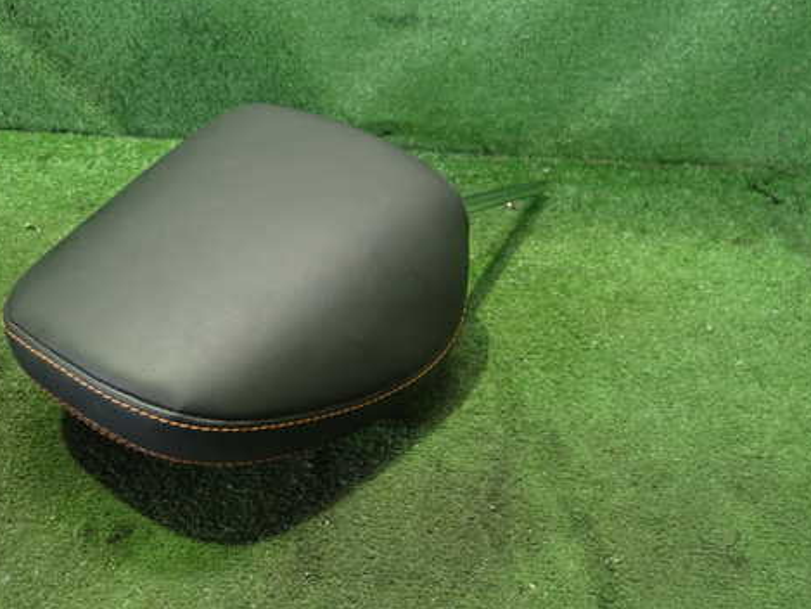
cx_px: 356
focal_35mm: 32
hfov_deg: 56.6
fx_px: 750
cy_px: 268
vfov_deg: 44.1
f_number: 2
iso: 800
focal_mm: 4.5
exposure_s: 1/30
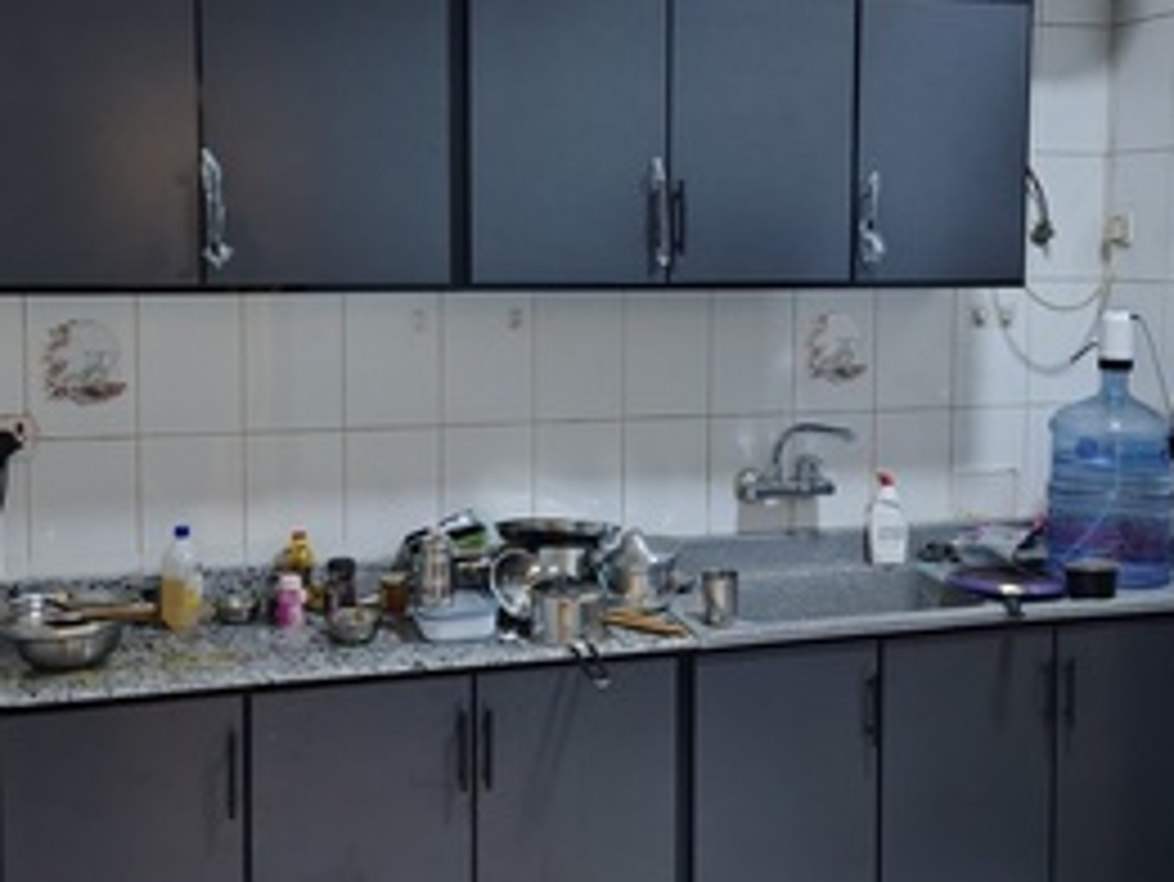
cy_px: 335
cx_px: 650
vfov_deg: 34.2
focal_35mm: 42
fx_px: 1425
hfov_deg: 44.7
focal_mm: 5.56
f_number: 1.8
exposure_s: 1/40
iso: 1393
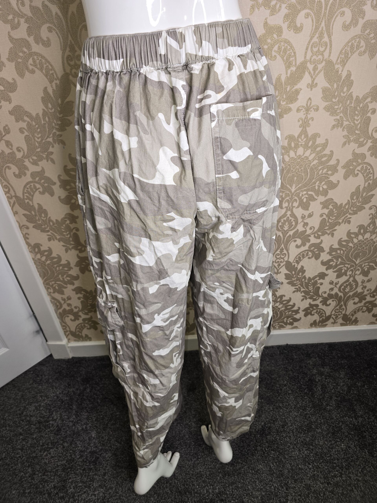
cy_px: 252
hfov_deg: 58.9
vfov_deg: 73.9
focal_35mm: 23
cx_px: 188
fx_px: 334
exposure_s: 1/50
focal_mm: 6.3
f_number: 1.7
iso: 32
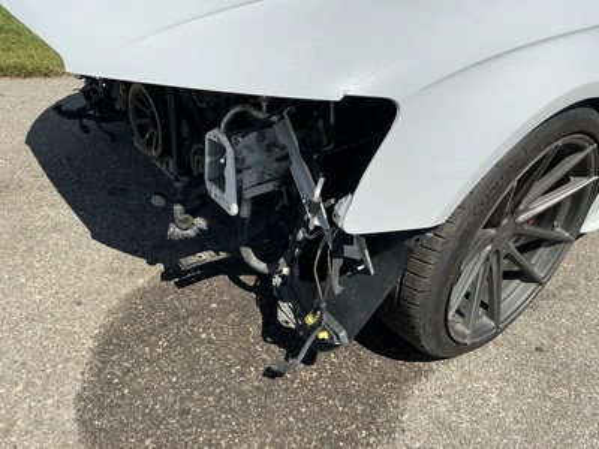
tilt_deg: -32.8
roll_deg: -7.8
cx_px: 300
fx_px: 485
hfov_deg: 63.4
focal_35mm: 28
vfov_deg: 49.7
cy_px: 224
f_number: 1.8
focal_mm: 3
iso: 25
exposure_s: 1/3534
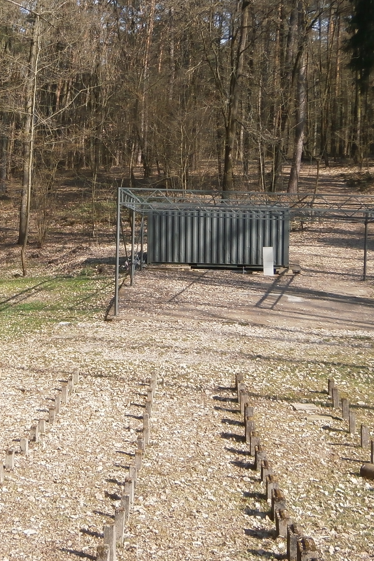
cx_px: 179
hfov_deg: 30.5
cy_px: 278
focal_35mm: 44
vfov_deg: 44.5
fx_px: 686
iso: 80
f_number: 2.9
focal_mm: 5.5
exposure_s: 1/640
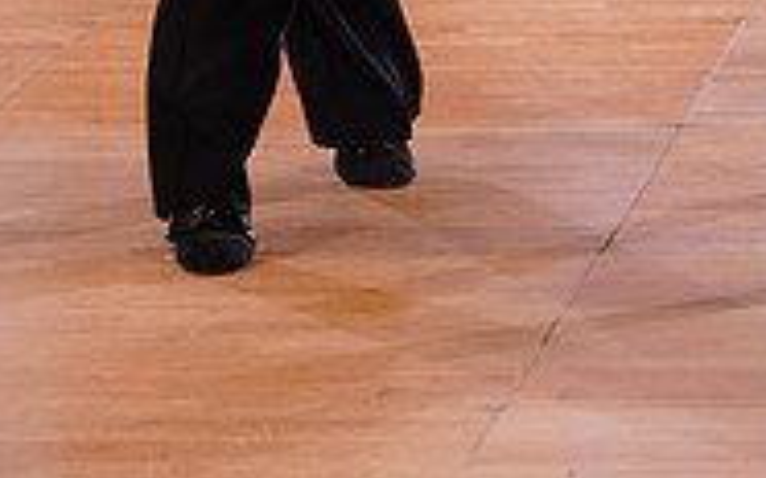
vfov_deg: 3.9
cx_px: 558
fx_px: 6968
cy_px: -696
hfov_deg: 6.3
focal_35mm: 334
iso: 1600
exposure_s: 1/160
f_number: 5.6
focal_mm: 105
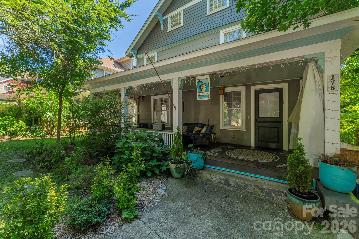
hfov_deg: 104.3
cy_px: 120
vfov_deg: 81.2
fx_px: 140
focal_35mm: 14
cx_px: 180
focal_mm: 14
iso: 320
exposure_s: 1/250
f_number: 8
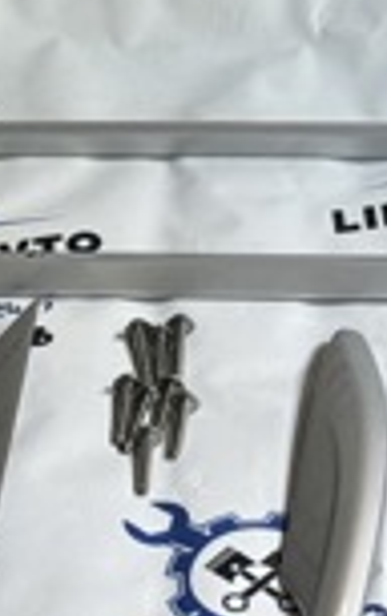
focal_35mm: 212
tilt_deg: -30.8
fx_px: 3567
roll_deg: +2.7
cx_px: 492
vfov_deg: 9.8
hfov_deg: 6.2
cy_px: -66
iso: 200
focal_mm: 6.76
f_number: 1.78
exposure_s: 1/60
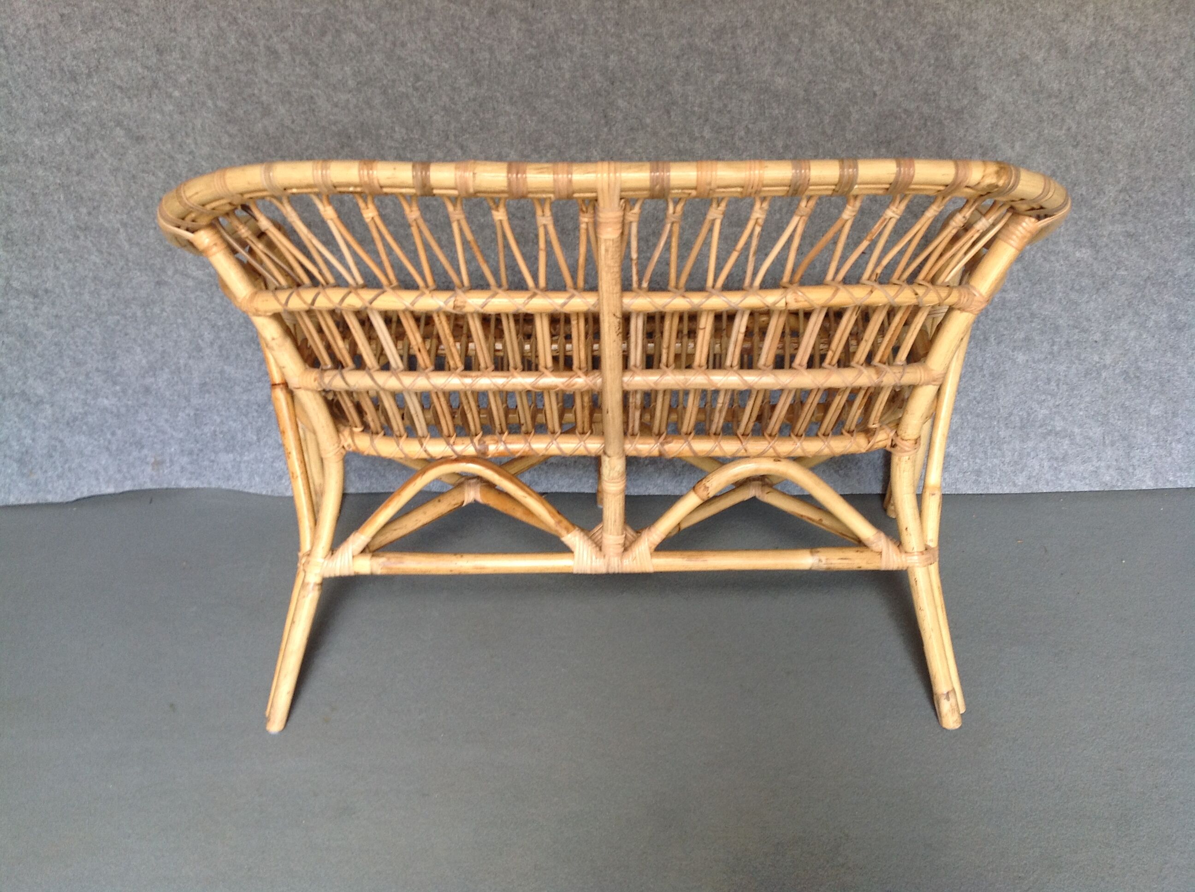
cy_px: 446
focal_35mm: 35
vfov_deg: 40.6
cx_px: 598
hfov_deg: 52.7
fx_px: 1206
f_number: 2.4
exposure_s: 1/24
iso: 80
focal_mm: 4.28
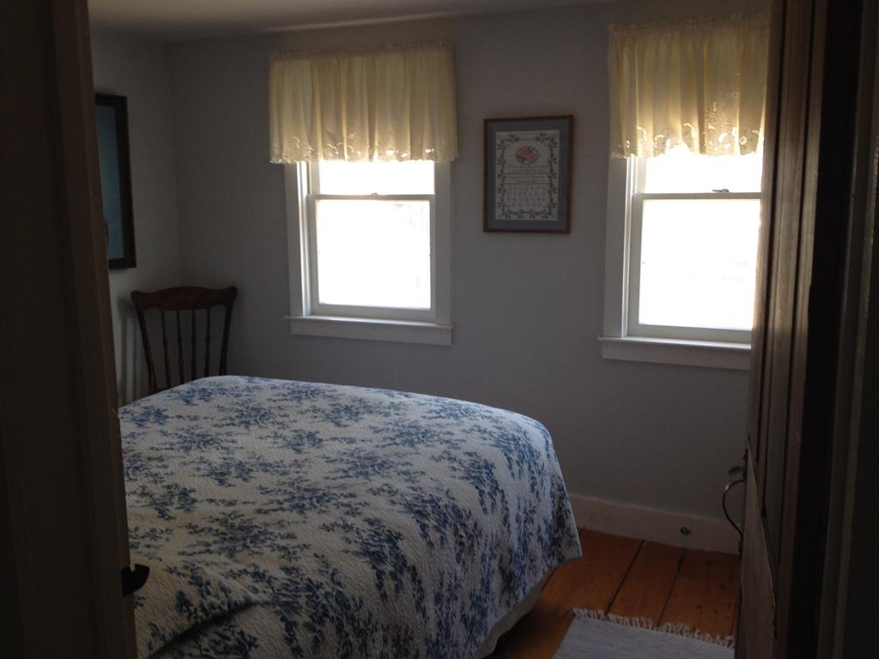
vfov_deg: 40.7
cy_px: 330
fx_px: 889
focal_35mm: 35
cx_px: 440
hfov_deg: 52.6
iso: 50
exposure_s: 1/30
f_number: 2.4
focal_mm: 4.28
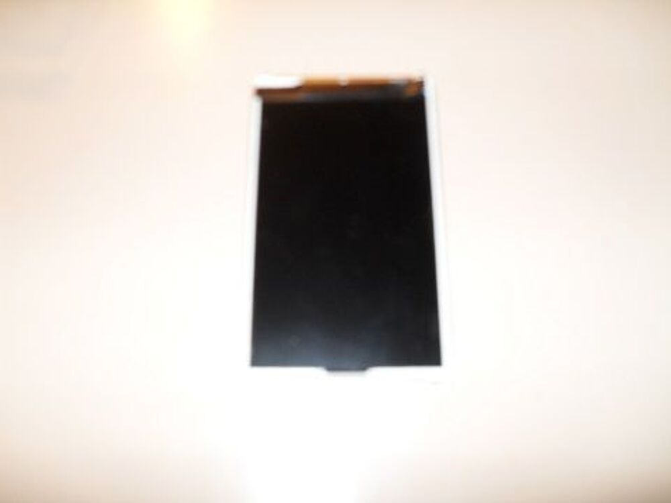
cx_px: 336
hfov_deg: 52.6
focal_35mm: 35
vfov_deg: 40.7
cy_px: 252
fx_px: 678
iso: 200
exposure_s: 1/45
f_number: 2.8
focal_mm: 6.2
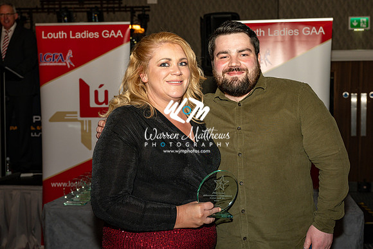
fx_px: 471
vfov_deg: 29.6
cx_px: 227
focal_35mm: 45
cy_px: 126
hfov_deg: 43.0
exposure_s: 1/125
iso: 500
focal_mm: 35
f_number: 4
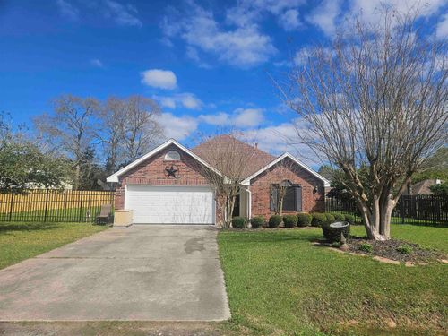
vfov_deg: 58.9
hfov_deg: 73.9
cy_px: 168
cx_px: 224
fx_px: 298
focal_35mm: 23
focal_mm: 5.4
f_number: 1.8
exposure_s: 1/2985
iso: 25
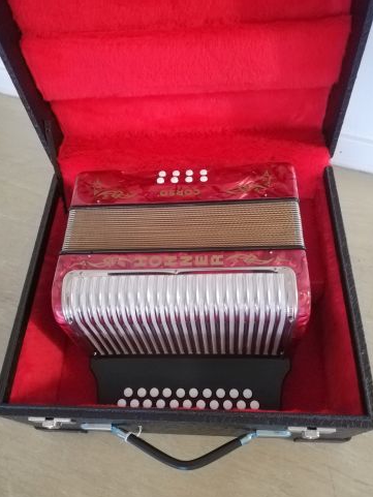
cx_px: 189
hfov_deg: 51.4
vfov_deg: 65.3
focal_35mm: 27
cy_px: 257
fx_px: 388
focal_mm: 3.81
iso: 800
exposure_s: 1/16.7
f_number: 2.2
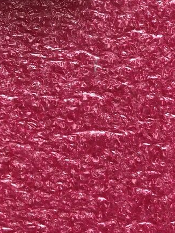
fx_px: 444
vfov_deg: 29.0
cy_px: 63
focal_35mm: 66
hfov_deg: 21.4
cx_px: -6
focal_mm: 3.99
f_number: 1.8
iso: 25
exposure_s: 1/33
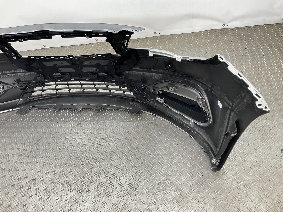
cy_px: 106
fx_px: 237
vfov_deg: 48.2
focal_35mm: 29
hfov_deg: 61.7
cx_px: 142
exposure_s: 1/100
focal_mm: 3
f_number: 1.8
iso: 25
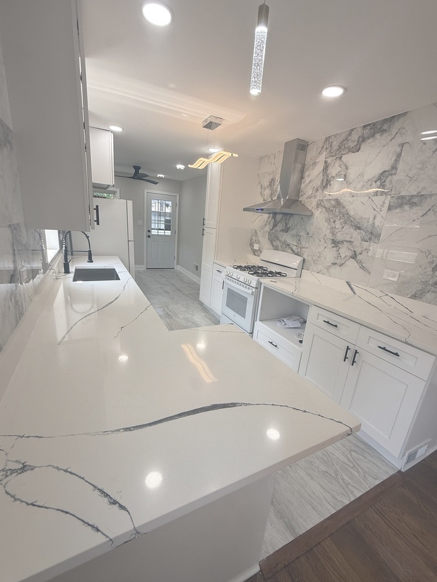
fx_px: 252
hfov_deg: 81.7
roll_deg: -4.9
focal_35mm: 15
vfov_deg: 98.2
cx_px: 217
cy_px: 296
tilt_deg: -14.7
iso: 64
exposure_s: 1/164
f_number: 2.2
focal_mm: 2.22
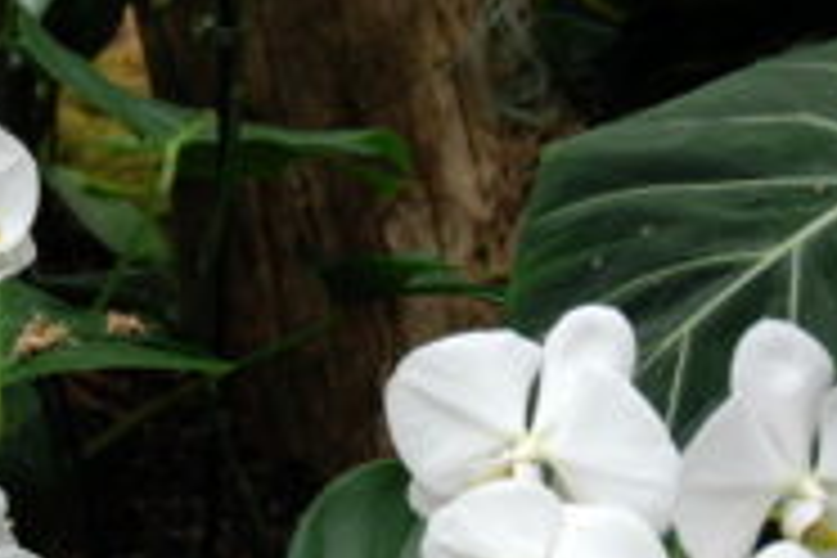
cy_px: 133
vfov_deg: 10.0
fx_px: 3185
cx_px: 81
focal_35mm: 137
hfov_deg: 14.8
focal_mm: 34
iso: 800
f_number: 5
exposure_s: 1/100
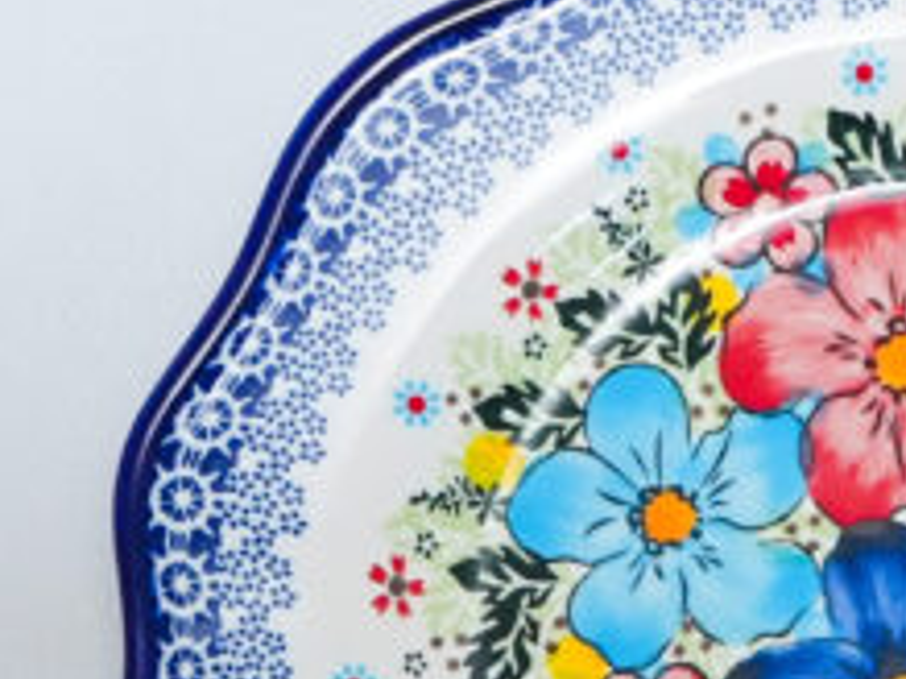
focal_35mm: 129
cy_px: 669
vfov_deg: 11.4
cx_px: 914
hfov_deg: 15.0
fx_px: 3374
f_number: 9
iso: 2500
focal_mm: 28
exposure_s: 1/160
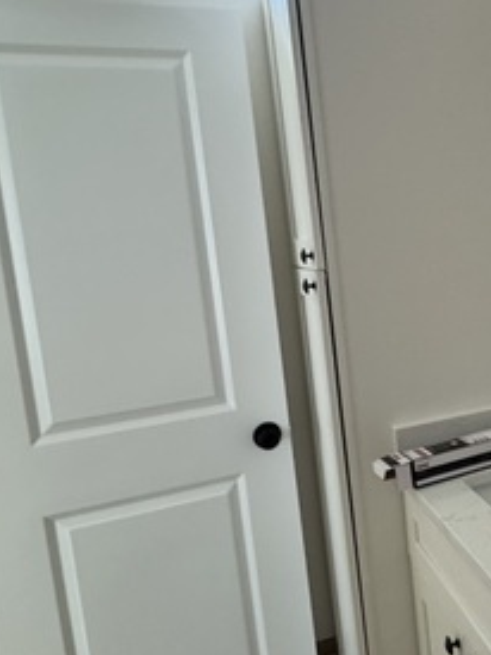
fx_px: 644
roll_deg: +4.7
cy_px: 297
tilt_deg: -0.8
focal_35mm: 34
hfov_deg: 36.9
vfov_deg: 53.9
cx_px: 505
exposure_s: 1/60
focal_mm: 2.22
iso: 400
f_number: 2.2
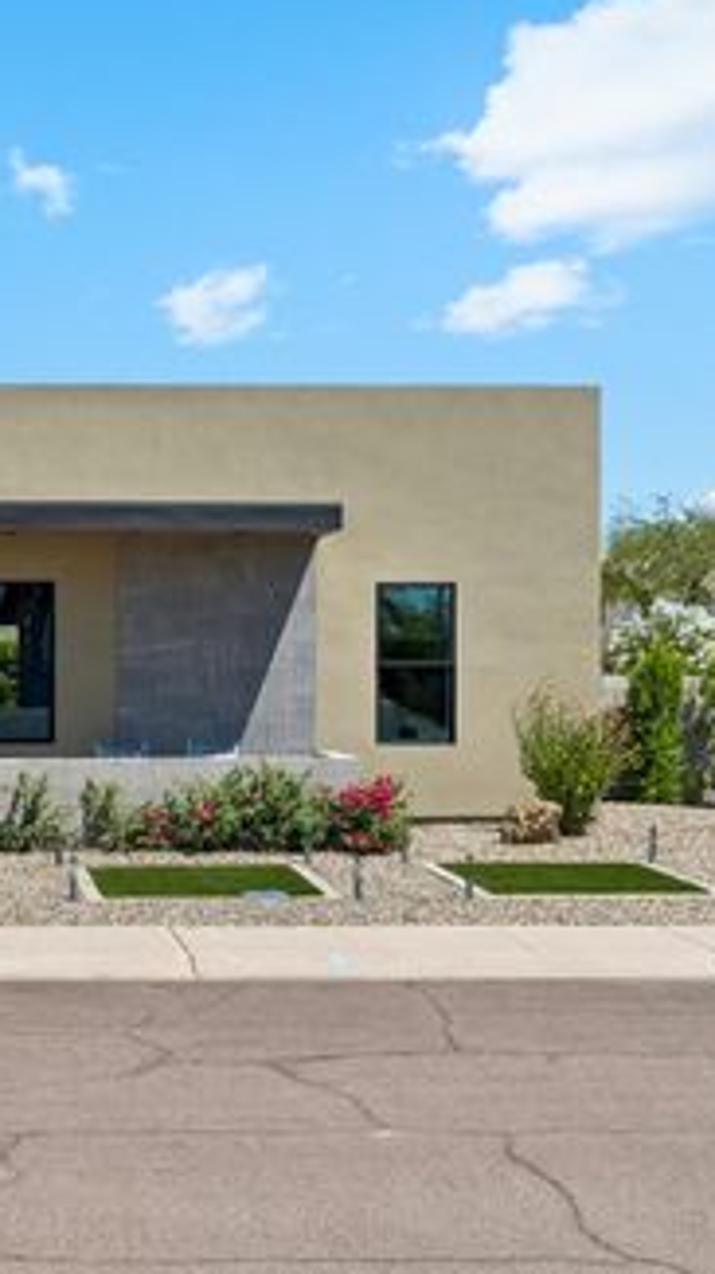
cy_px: 639
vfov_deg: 39.2
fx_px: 1789
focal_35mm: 53
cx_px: -8
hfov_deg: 21.7
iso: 400
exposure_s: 1/2000
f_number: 8
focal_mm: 22
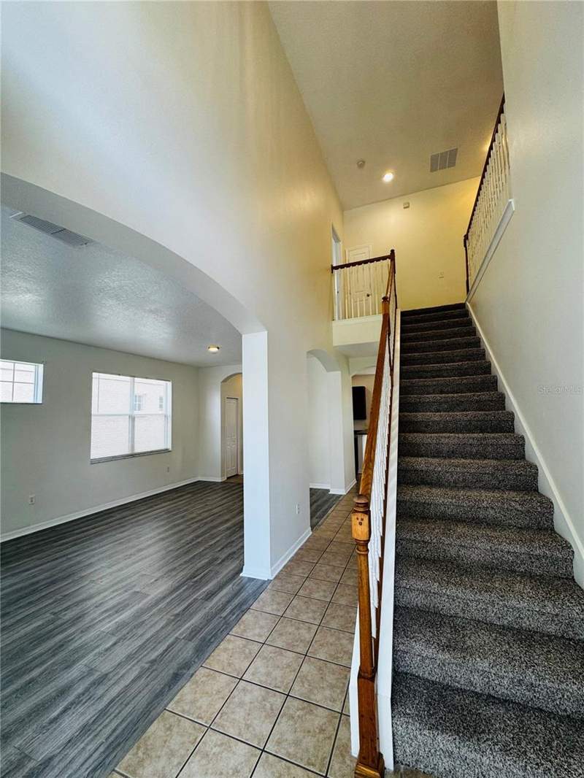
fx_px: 315
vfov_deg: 102.1
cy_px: 389
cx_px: 292
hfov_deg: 85.7
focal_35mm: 14
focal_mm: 2.22
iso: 80
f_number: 2.2
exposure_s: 1/120
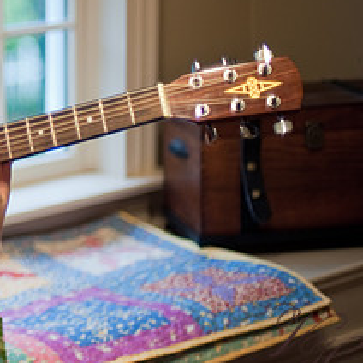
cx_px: -113
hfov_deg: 14.4
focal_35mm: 116
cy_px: 87
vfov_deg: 15.0
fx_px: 1376
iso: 400
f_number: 1.4
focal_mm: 50
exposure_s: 1/125
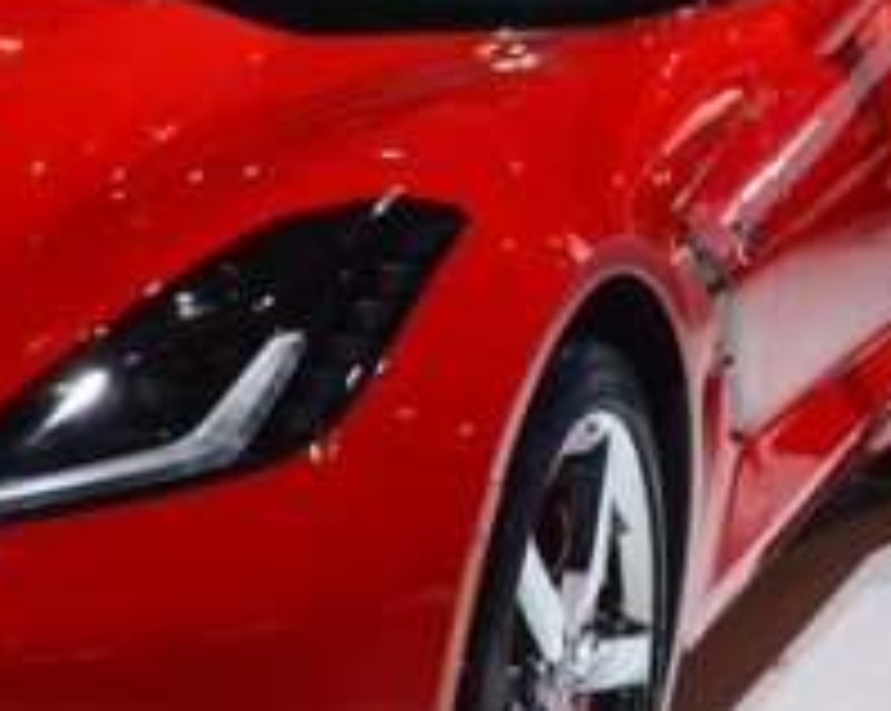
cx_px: -194
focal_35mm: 171
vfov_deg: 9.0
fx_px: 4505
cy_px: 281
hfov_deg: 11.1
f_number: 8
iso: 560
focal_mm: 30
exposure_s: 1/60
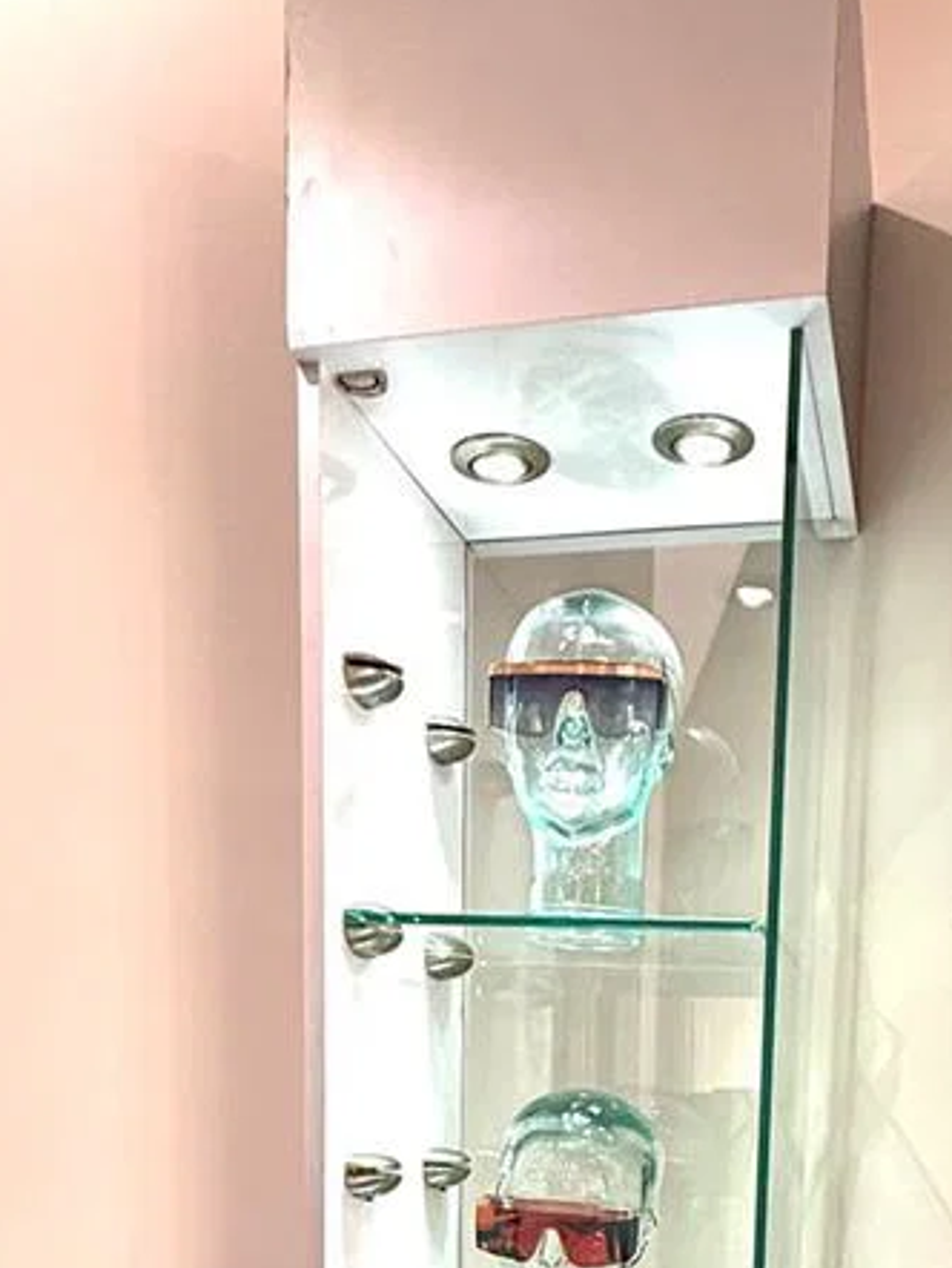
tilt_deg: -6.2
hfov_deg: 37.5
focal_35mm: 38
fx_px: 1392
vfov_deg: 41.7
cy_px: 1300
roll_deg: -1.1
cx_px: 611
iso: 320
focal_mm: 2.22
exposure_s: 1/60
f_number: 2.2
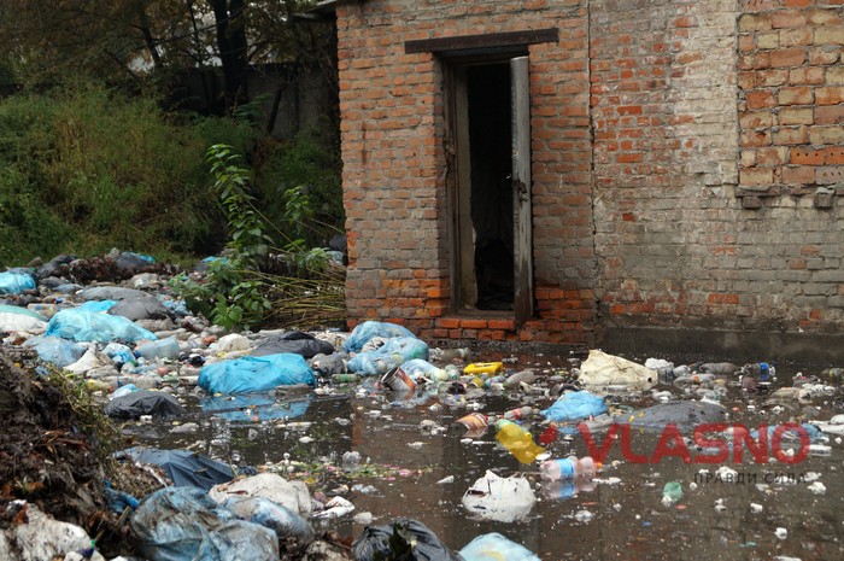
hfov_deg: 24.6
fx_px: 1932
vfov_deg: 16.5
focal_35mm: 82
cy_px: 280
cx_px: 422
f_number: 6.3
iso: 400
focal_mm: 55
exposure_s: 1/100
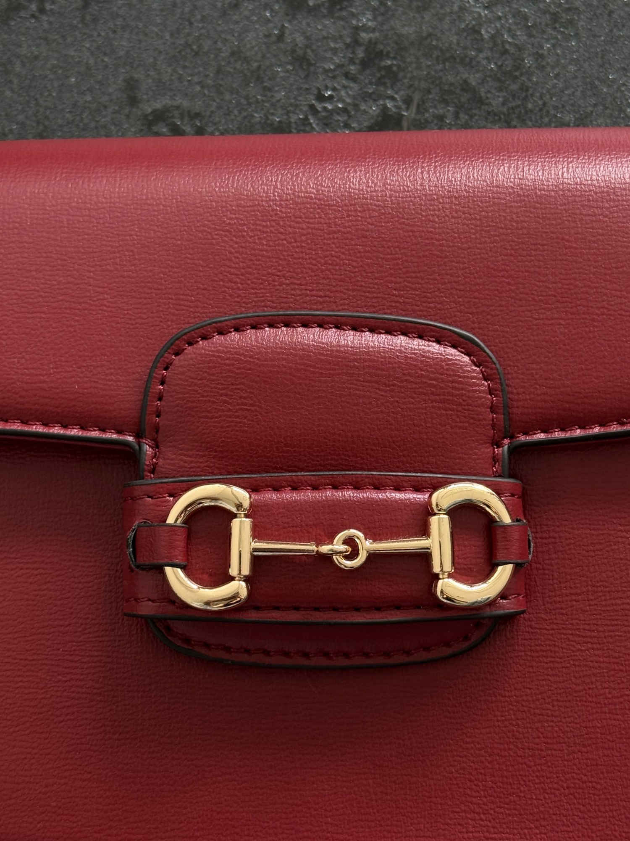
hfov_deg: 30.3
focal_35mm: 48
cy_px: 420
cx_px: 315
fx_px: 1165
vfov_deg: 39.7
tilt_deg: -83.6
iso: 100
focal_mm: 6.76
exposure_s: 1/101
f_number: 1.78
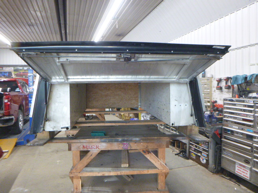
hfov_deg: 69.4
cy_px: 96
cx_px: 129
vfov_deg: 54.9
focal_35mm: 25
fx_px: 186
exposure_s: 1/15
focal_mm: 4.5
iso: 400
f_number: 3.9
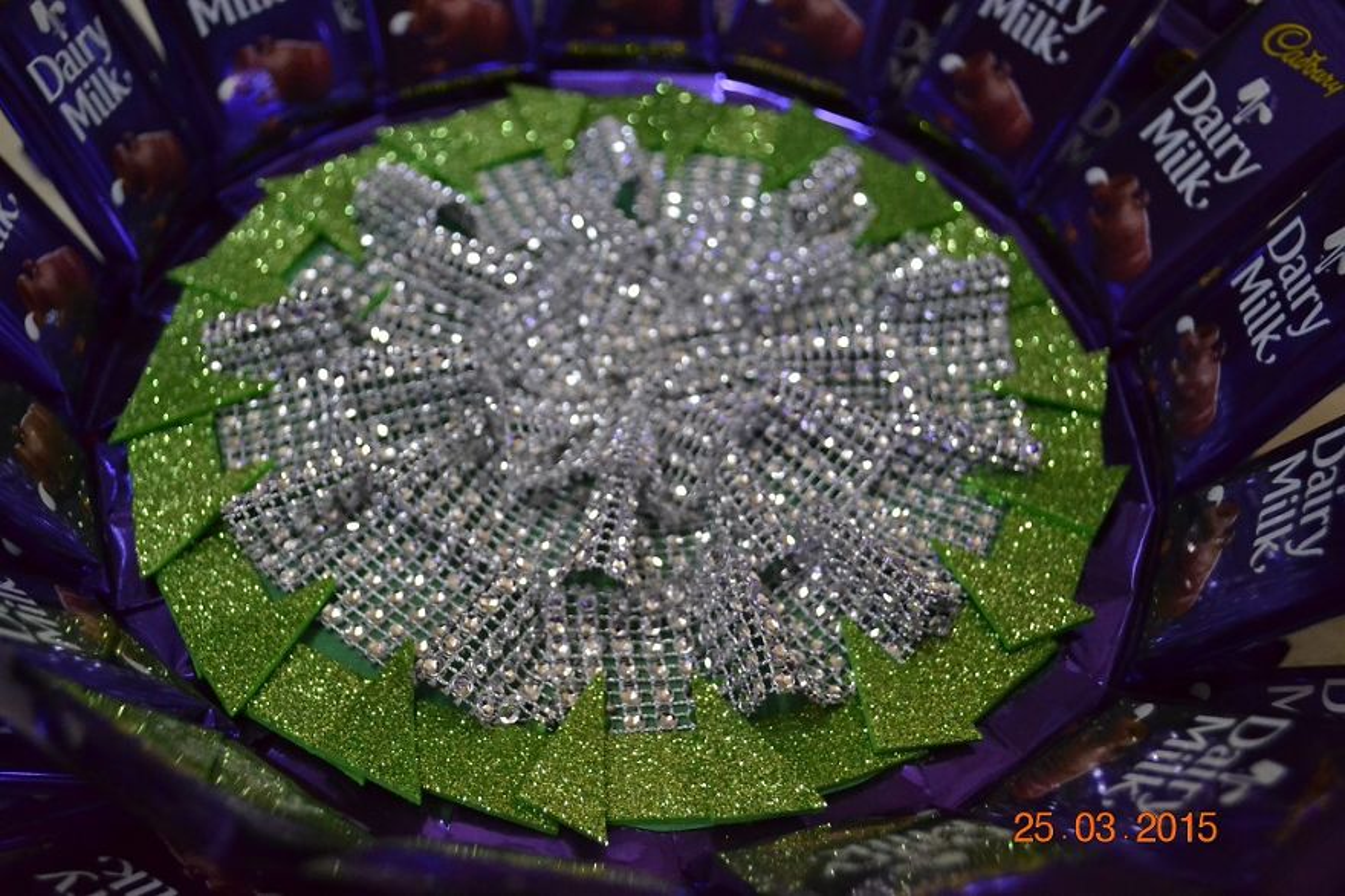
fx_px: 1625
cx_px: 672
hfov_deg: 45.0
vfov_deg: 30.8
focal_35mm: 44
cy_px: 448
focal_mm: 29
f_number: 4.5
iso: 2800
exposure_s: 1/60
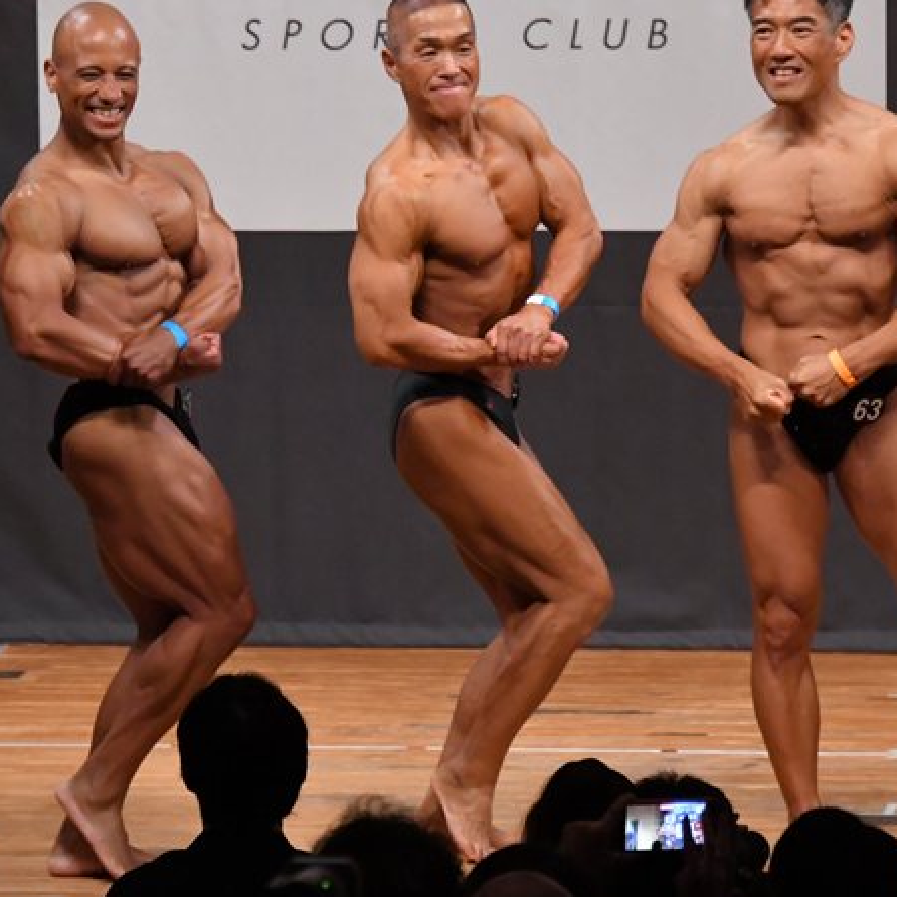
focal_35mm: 399
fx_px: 11698
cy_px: 438
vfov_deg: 4.4
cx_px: 309
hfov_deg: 4.4
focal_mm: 180
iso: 6400
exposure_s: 1/400
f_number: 5.6
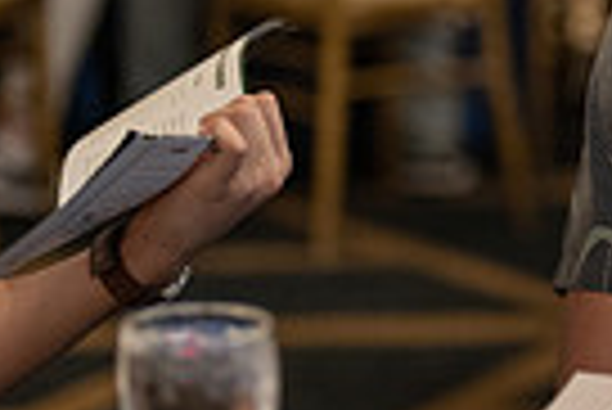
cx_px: 850
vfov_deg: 6.5
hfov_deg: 9.4
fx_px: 3625
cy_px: 65
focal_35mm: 213
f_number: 1.2
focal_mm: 50
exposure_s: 1/320
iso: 1250
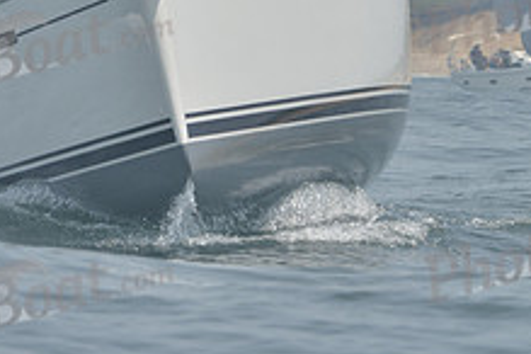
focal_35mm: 635
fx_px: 9366
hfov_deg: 3.2
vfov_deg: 2.2
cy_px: -98
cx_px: 301
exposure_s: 1/1000
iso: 280
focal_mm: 240
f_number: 9
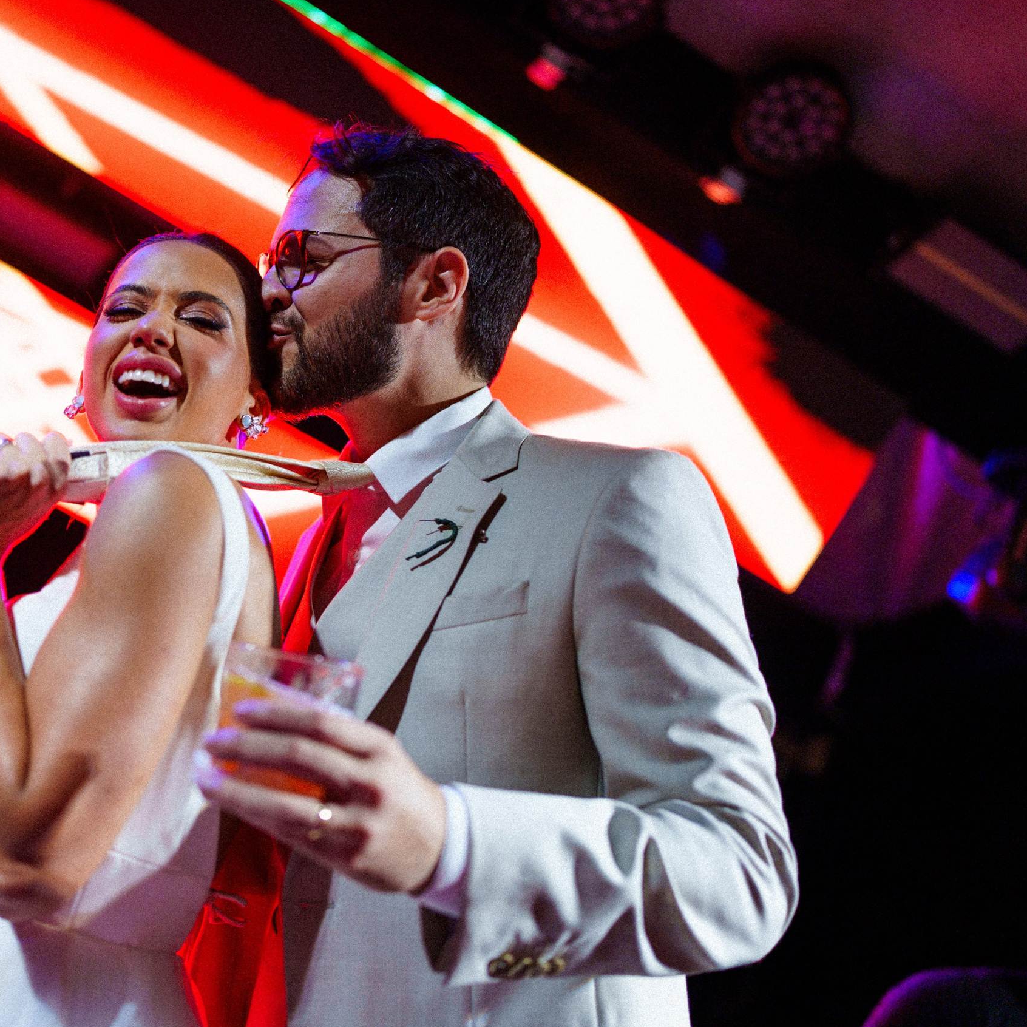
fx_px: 1510
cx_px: 261
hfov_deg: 36.7
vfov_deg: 37.6
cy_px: 513
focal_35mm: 45
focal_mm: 35
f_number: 1.4
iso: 250
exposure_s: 1/400
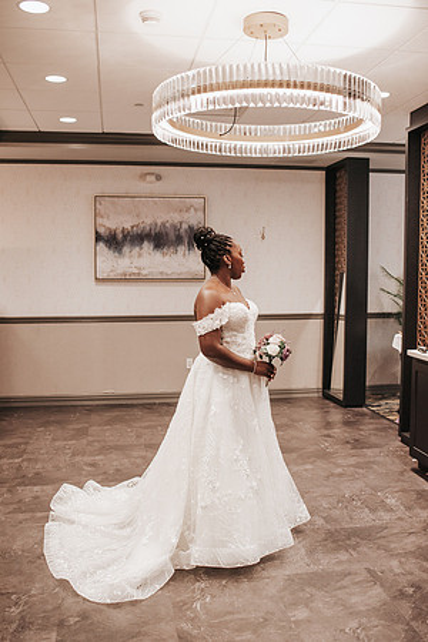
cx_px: 214
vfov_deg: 54.4
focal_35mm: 35
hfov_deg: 37.9
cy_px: 321
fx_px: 624
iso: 1000
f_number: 3.2
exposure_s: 1/640
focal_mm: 35
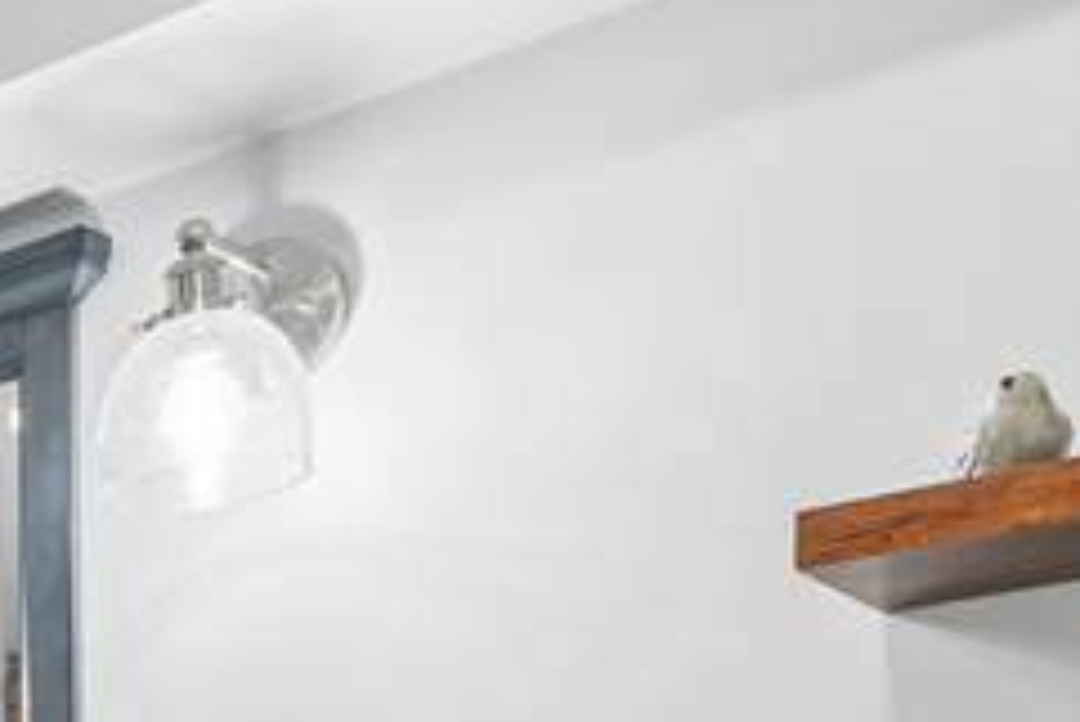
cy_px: 1253
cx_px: -1152
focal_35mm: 85
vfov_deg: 14.4
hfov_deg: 16.9
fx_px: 2551
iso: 640
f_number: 10
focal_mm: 16
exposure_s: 1/15
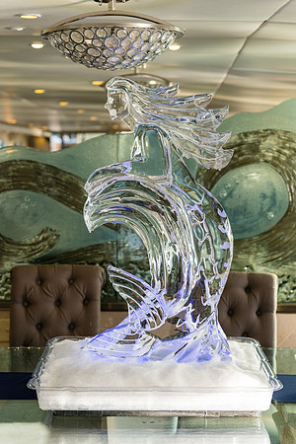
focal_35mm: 63
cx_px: 148
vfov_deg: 31.9
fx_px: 776
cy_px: 222
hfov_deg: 21.6
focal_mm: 62.9
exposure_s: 1/160
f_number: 3.5
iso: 160
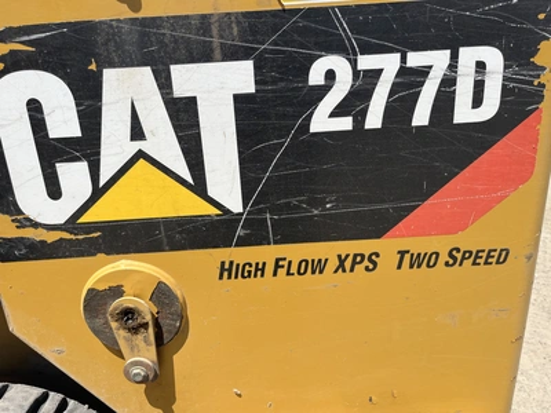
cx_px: 276
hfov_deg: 67.3
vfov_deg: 53.1
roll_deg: +3.6
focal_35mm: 26
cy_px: 206
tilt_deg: -17.5
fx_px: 414
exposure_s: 1/3623
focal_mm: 5.1
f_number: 1.6
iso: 50
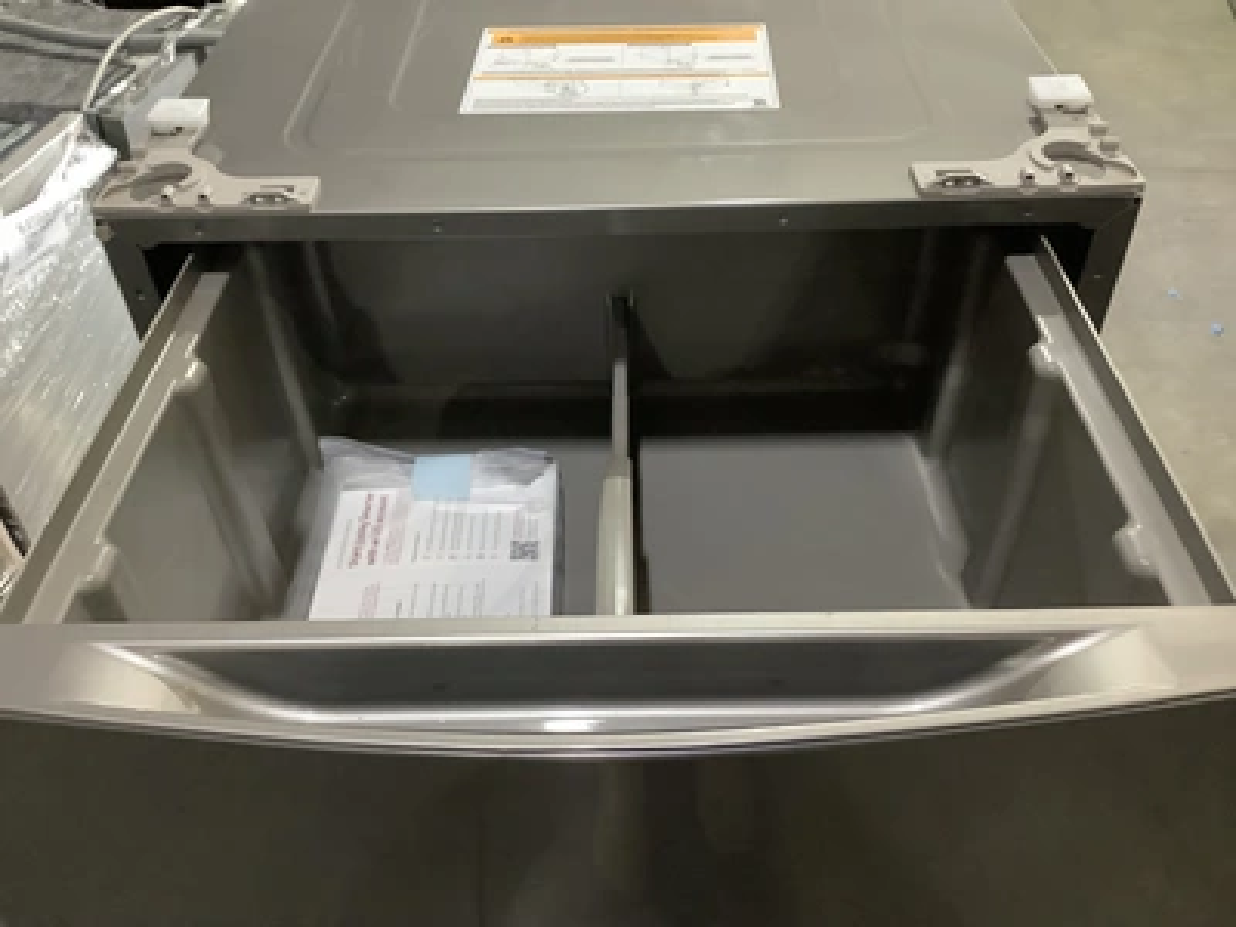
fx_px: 1107
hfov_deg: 58.4
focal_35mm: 31
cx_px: 618
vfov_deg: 45.4
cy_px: 464
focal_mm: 3.3
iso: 400
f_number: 2.4
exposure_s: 1/40
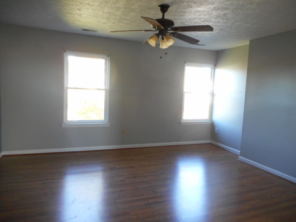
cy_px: 111
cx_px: 148
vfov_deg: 54.9
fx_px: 214
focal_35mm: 25
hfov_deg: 69.4
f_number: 3.7
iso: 400
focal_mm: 4.5
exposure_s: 1/25
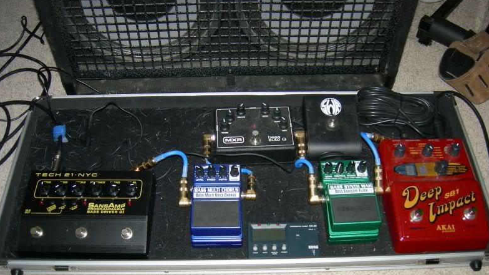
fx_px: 519
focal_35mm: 40
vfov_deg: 29.7
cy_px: 159
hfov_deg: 50.5
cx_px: 246
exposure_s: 1/60.1
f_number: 2.7
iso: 64
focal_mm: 7.5
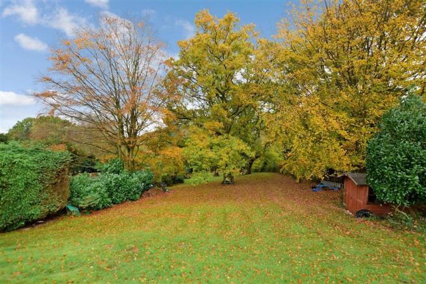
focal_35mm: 15
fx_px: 177
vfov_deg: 77.3
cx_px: 213
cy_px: 142
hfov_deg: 100.4
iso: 400
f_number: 6.3
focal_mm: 10
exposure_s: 1/125
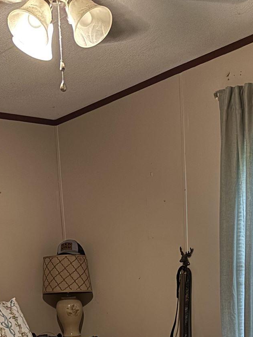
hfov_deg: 22.2
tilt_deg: -15.0
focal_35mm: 66
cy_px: 430
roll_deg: +1.2
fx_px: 643
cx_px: 144
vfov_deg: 25.6
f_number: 1.78
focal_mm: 6.76
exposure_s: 1/40
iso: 800
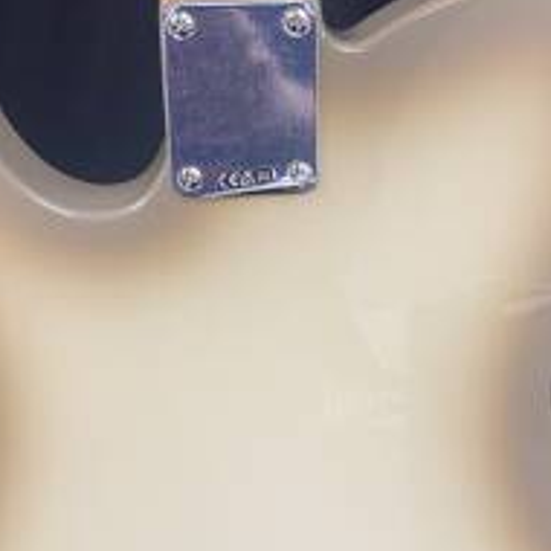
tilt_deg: -31.3
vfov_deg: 27.3
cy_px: 310
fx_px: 1135
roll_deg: +0.1
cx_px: 284
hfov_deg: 27.3
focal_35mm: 63
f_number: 1.8
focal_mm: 4.25
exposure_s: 1/43
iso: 80
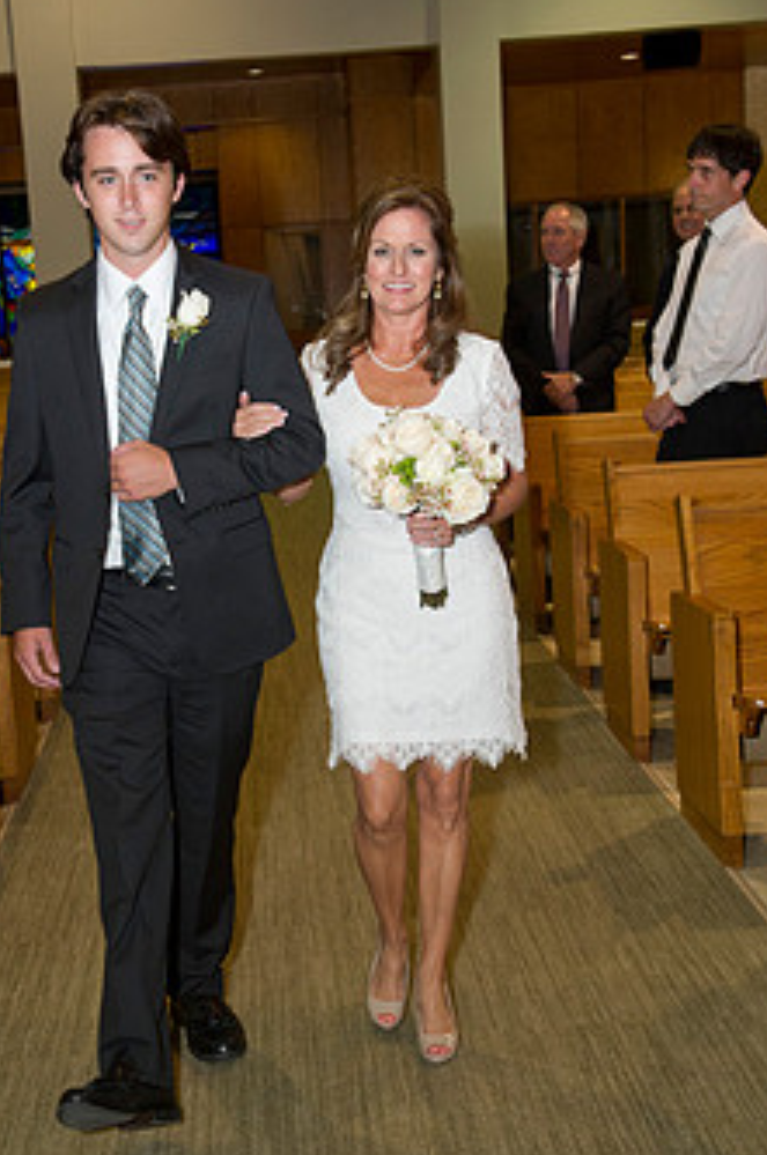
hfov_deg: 24.9
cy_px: 593
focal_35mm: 54
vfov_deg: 36.9
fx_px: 1731
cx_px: 255
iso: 1600
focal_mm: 40
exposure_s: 1/100
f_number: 5.6
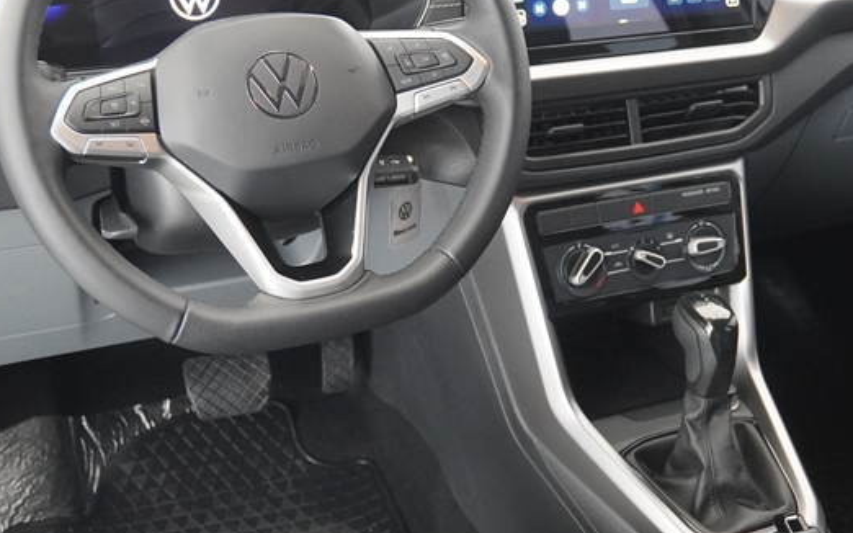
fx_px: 1185
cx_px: 479
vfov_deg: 25.3
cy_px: 253
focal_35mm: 51
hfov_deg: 39.5
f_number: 2.8
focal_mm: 17
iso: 2000
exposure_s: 1/160
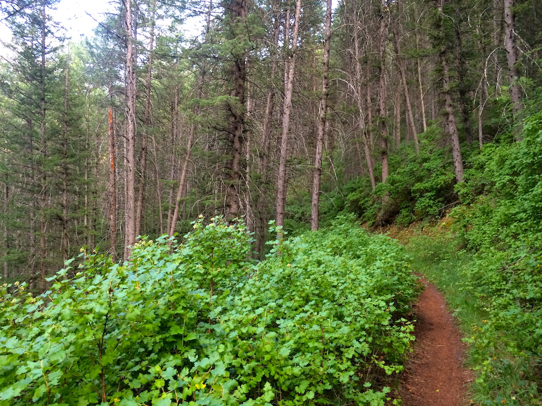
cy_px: 203
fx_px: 470
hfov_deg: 60.0
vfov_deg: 46.8
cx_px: 271
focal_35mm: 30
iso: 80
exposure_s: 1/30
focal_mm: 4.12
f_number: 2.2
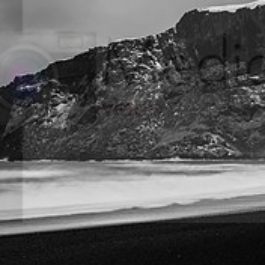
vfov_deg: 16.5
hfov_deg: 16.3
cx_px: 6
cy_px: 61
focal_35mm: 105
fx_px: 909
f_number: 11
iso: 50
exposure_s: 3.2
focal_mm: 35
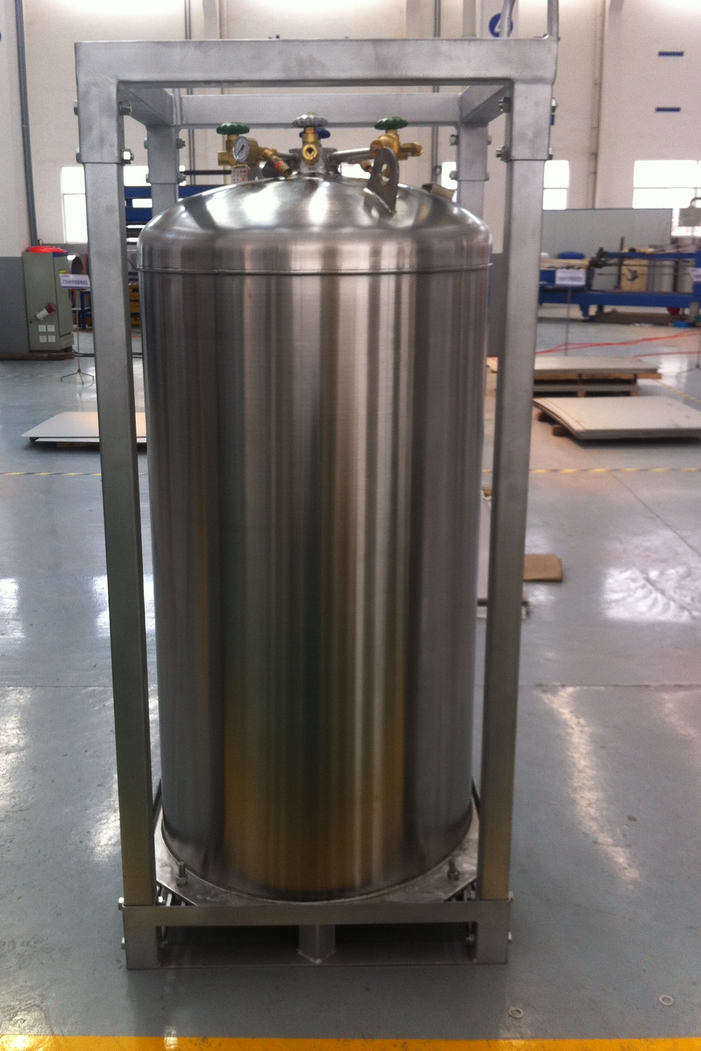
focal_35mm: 38
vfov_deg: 50.7
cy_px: 510
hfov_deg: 35.1
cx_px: 335
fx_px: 1110
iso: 80
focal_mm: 3.85
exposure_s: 1/120
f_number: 2.8
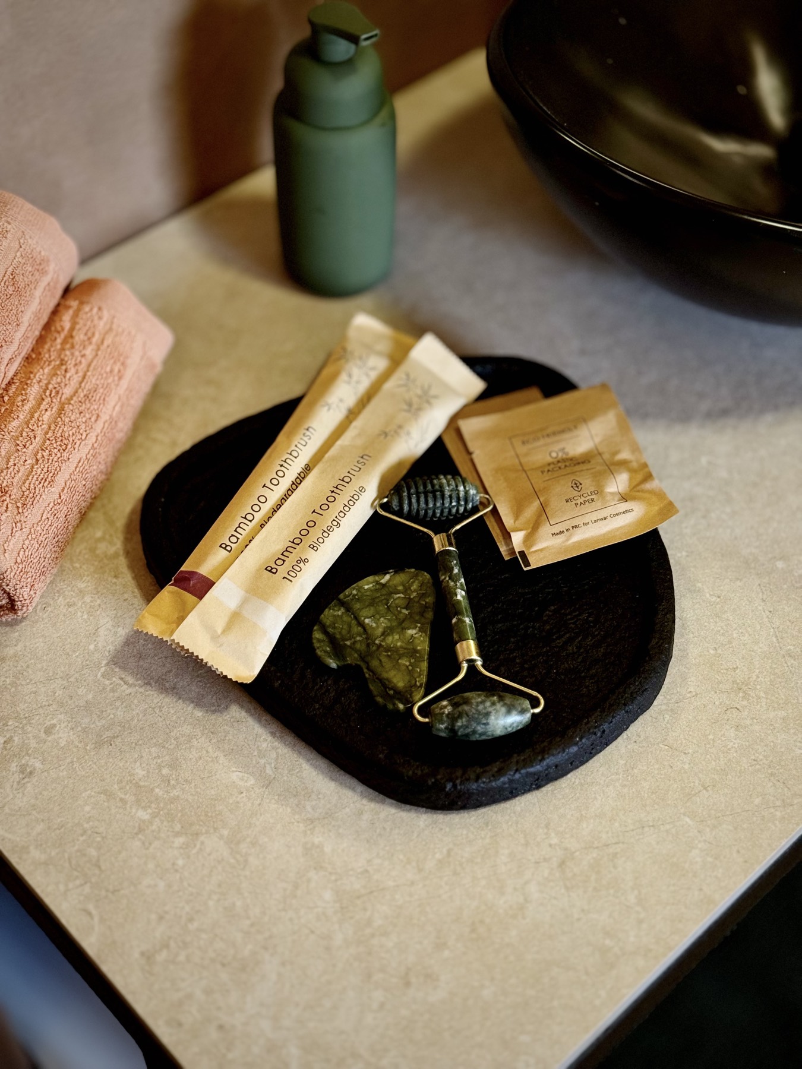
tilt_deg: -50.4
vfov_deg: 39.7
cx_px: 401
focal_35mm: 48
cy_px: 534
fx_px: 1483
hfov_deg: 30.3
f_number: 1.78
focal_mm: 6.76
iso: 250
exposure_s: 1/60
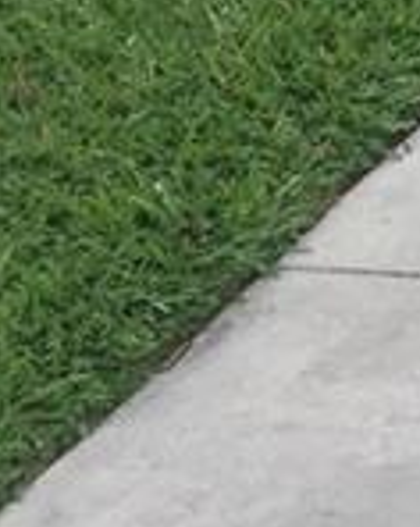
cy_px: -513
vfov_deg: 8.0
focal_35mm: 230
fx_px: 3581
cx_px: 1253
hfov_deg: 6.2
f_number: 2.2
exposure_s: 1/608
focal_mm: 4.15
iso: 32
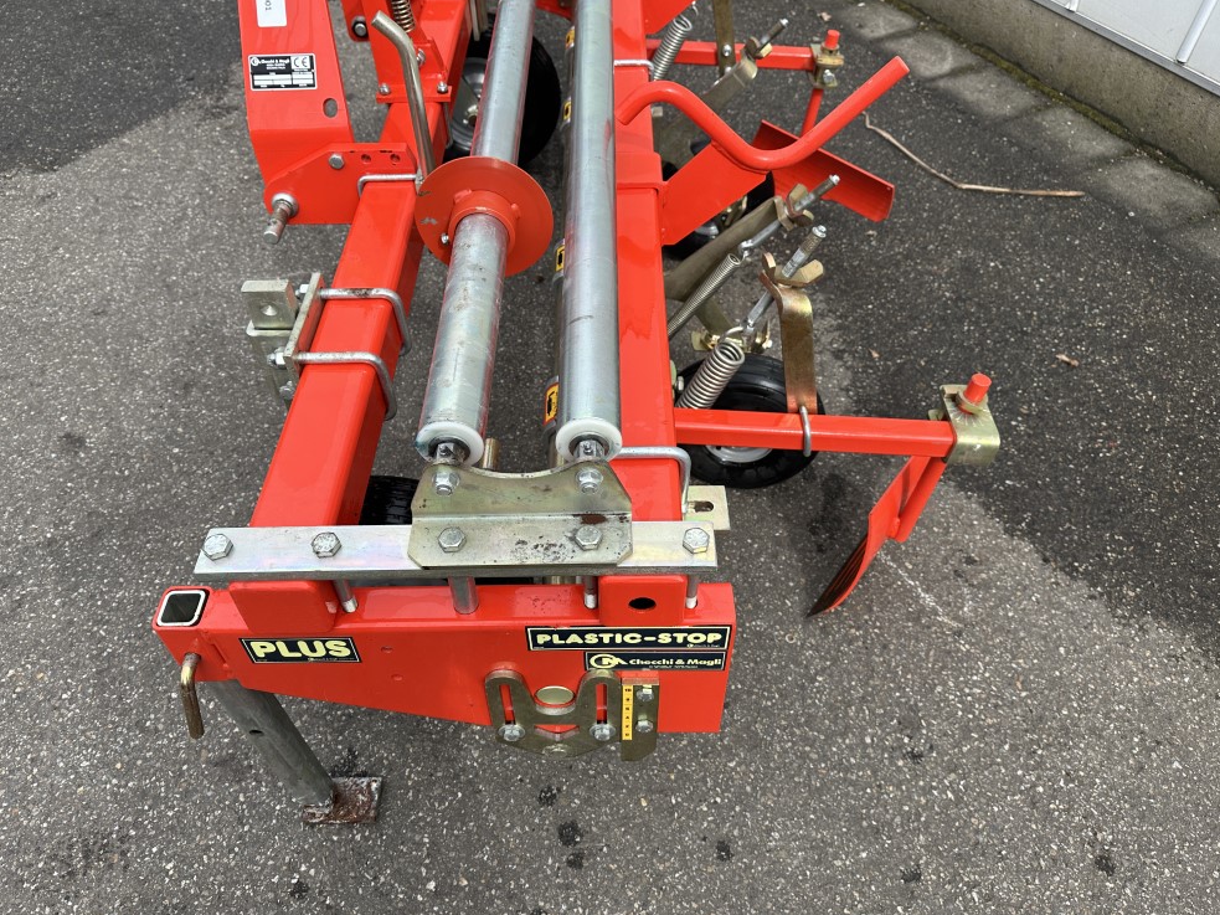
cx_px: 594
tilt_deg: -48.1
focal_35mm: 25
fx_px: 881
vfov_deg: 54.9
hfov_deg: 69.4
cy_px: 447
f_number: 1.78
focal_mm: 6.86
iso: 80
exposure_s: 1/1562
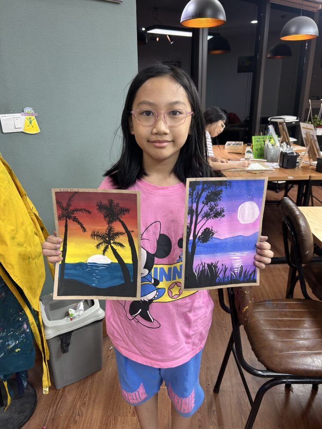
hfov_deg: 53.1
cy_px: 214
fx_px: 322
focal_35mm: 26
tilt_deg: -19.0
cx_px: 161
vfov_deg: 67.3
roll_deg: -1.1
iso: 125
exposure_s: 1/100
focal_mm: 5.7
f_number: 1.5
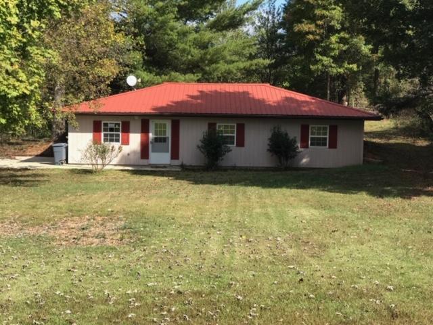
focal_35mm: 57
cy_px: 162
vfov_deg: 25.7
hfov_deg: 33.8
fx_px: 713
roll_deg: -0.7
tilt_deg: -7.1
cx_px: 216
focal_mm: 6.6
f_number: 2.8
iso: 20
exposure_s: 1/441
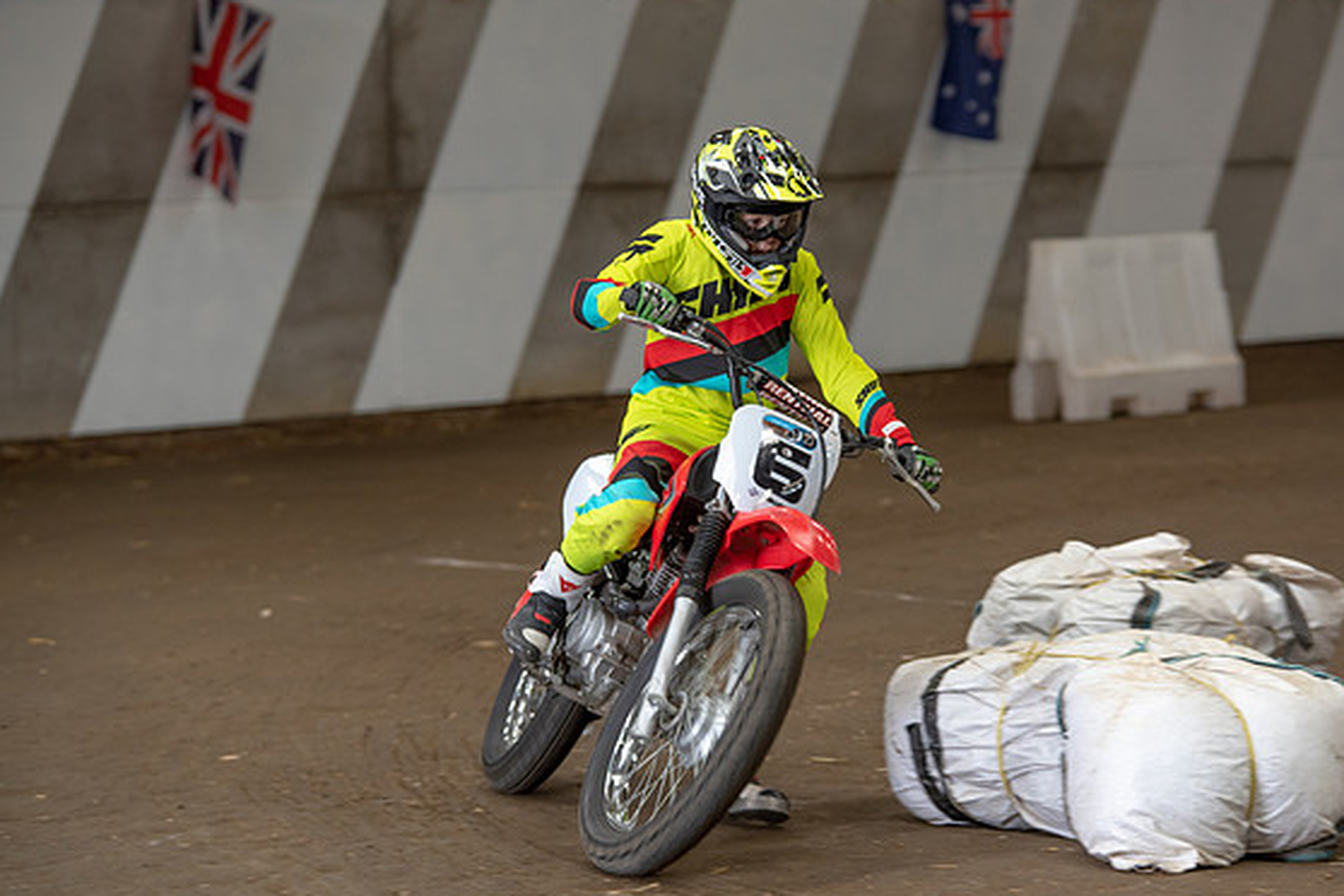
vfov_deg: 9.5
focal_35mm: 144
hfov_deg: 14.2
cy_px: 481
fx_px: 5376
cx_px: 777
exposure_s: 1/125
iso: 720
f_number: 3.5
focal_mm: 122
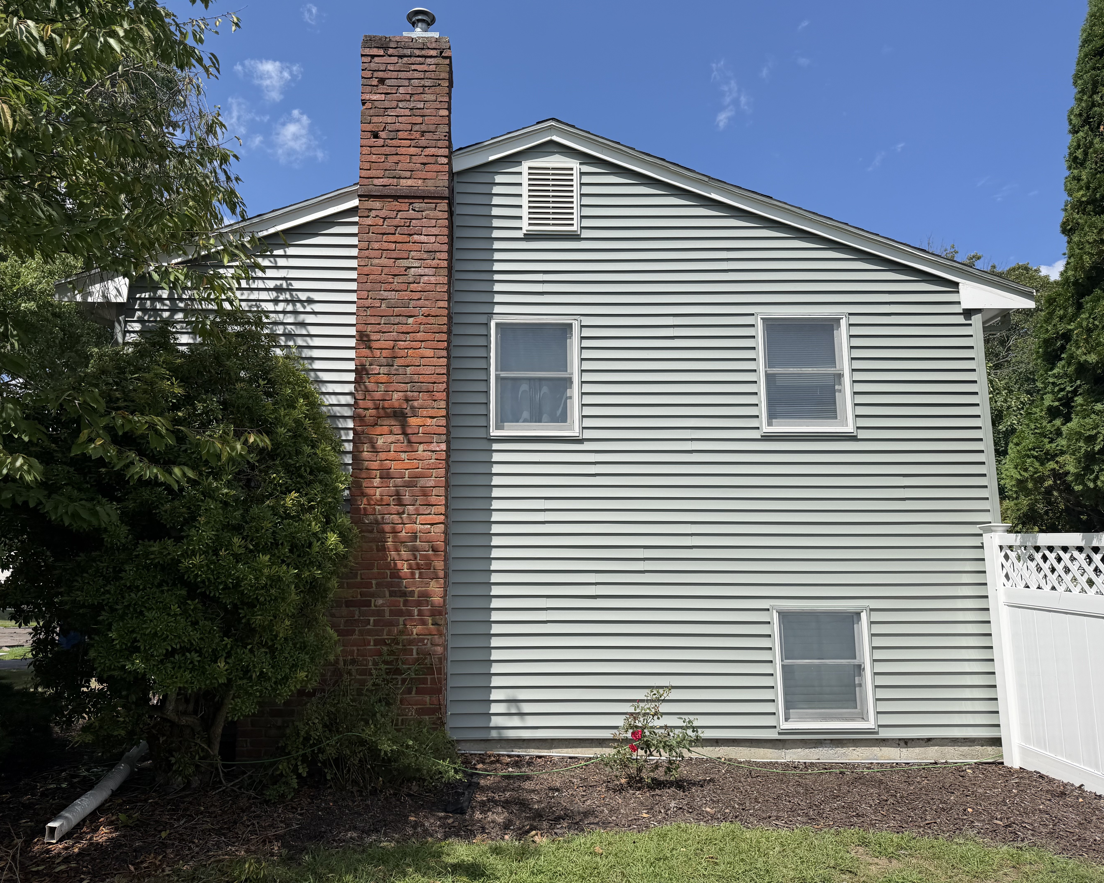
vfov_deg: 56.8
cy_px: 442
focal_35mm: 25
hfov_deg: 68.1
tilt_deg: +7.2
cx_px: 528
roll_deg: +0.3
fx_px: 817
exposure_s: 1/5714
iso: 80
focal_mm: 6.76
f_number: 1.78
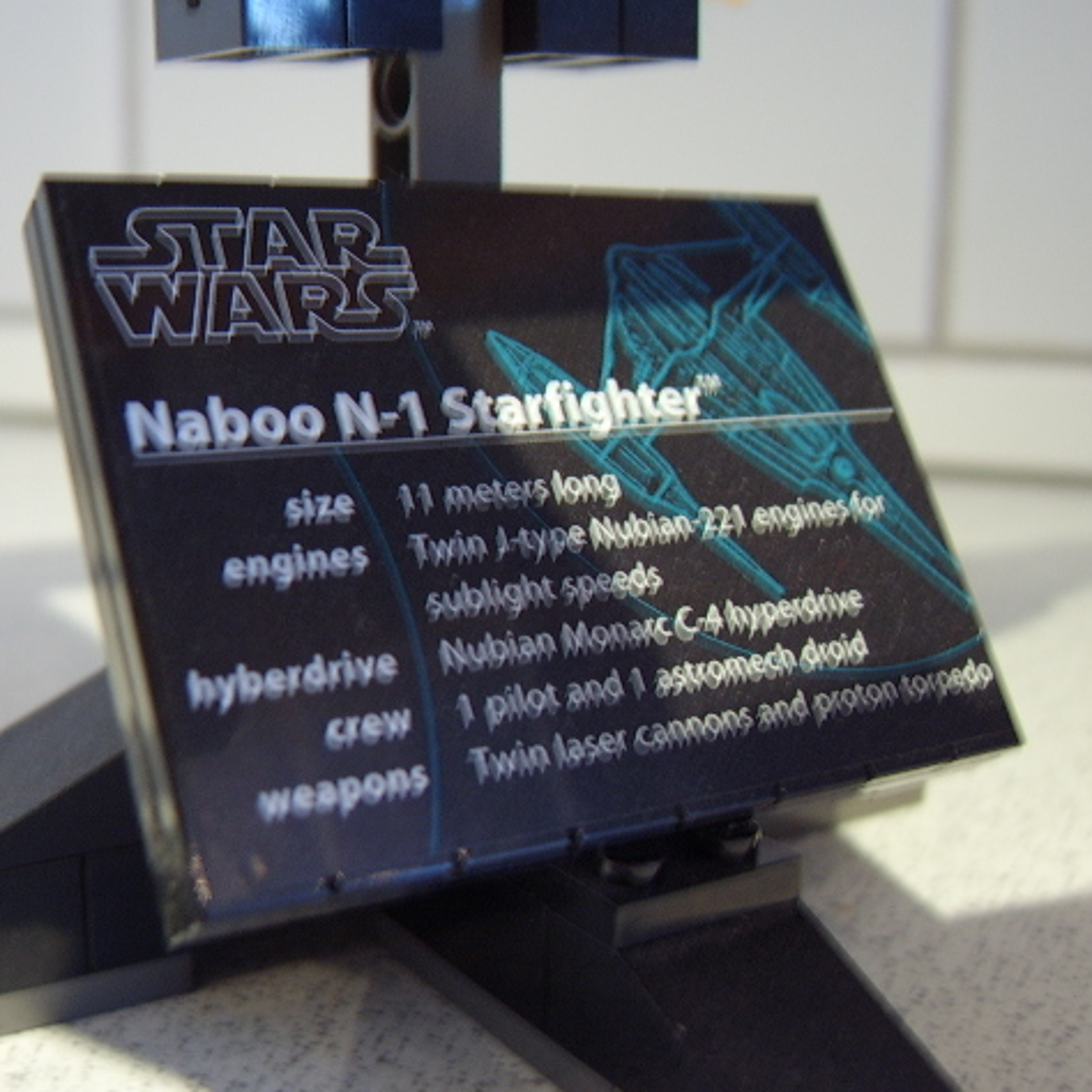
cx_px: 514
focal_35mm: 37
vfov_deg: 44.9
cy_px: 546
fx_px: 1321
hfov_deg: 44.9
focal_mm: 8.13
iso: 100
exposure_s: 1/6
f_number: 2.7
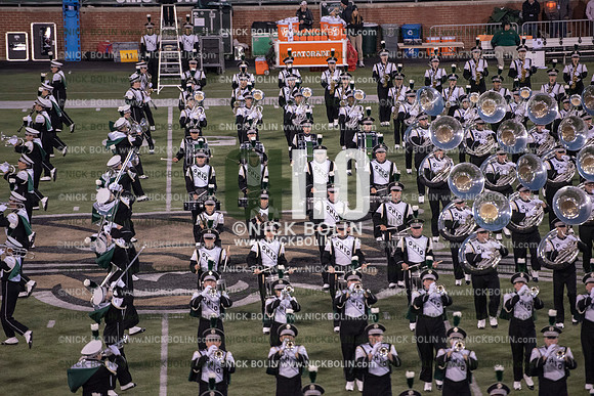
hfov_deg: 10.3
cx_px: 297
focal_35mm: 200
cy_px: 198
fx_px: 3301
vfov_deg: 6.9
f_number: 3.2
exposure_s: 1/1250
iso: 5000
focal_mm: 200
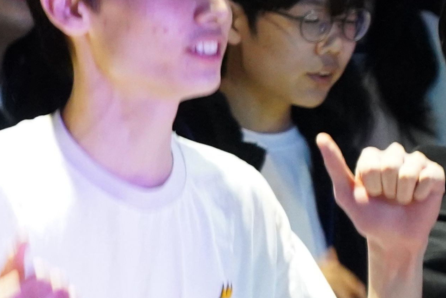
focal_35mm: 356
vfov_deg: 3.9
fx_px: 4411
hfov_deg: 5.7
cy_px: 201
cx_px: -457
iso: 5000
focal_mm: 75
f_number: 4
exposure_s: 1/80
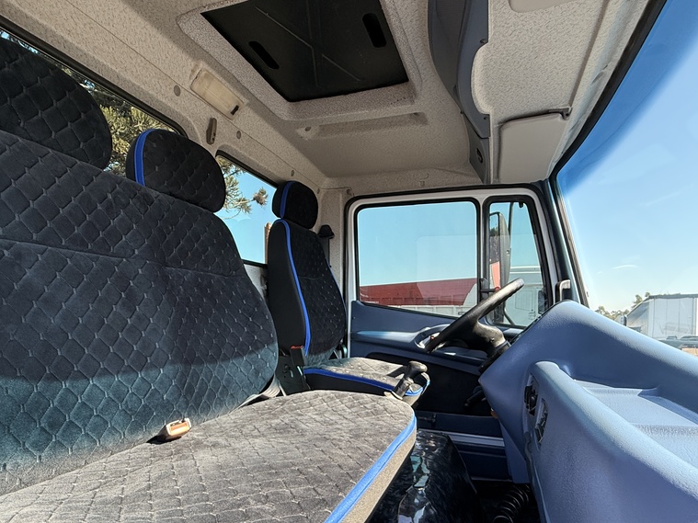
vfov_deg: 62.1
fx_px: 423
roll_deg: +0.1
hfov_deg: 78.9
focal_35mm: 21
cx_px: 332
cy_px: 341
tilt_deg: -1.2
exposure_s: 1/128
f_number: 2.2
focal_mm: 2.22
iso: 64
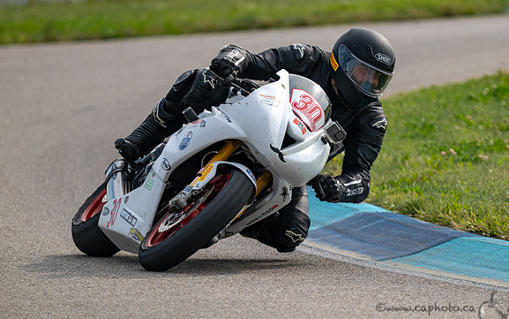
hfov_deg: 2.9
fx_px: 10157
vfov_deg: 1.8
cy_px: 188
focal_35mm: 732
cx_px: 304
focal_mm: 600
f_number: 6.3
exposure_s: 1/1250
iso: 320
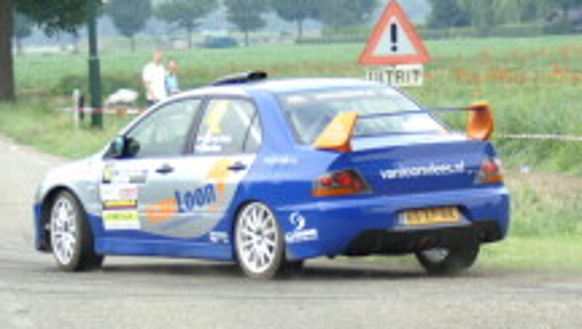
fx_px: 5043
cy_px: 174
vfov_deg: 3.7
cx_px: 396
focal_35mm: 326
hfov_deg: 6.6
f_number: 5
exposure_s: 1/400
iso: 200
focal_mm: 75
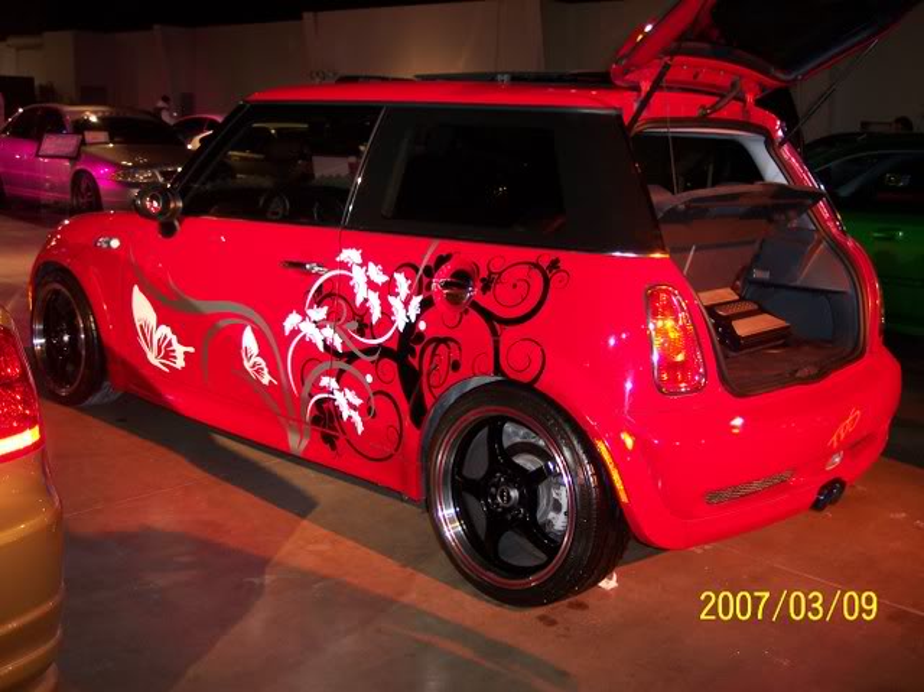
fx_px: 1014
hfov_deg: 49.0
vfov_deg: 37.7
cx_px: 462
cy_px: 346
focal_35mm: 38
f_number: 2.8
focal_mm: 8
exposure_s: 1/30
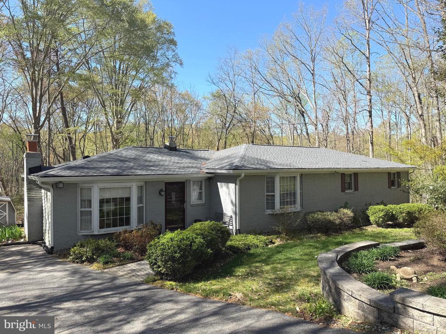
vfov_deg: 56.8
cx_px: 223
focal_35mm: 24
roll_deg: +0.3
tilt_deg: +0.2
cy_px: 167
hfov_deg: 71.6
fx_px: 309
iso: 80
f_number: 1.78
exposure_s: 1/1812
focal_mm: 6.76
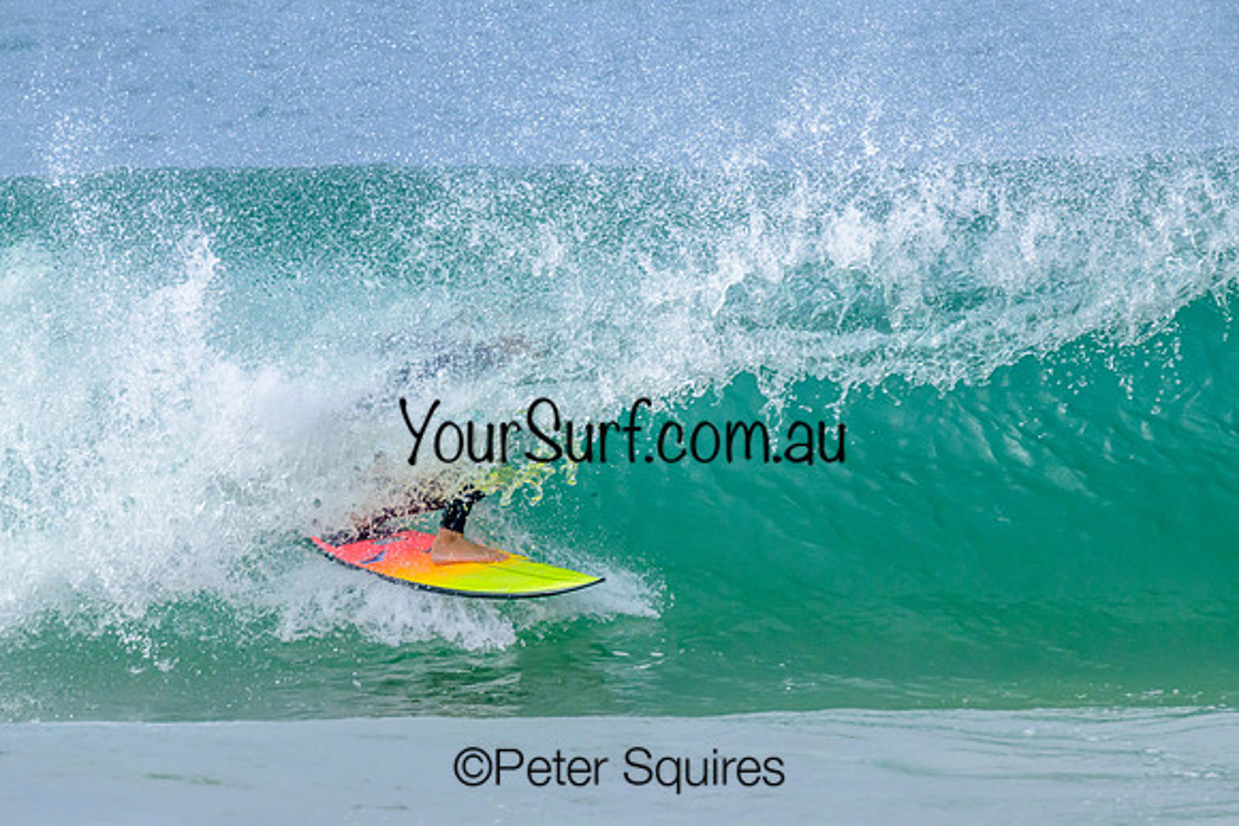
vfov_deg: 1.3
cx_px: 621
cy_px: 259
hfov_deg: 1.9
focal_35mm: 1098
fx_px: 37788
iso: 1400
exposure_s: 1/2000
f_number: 11
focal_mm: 800
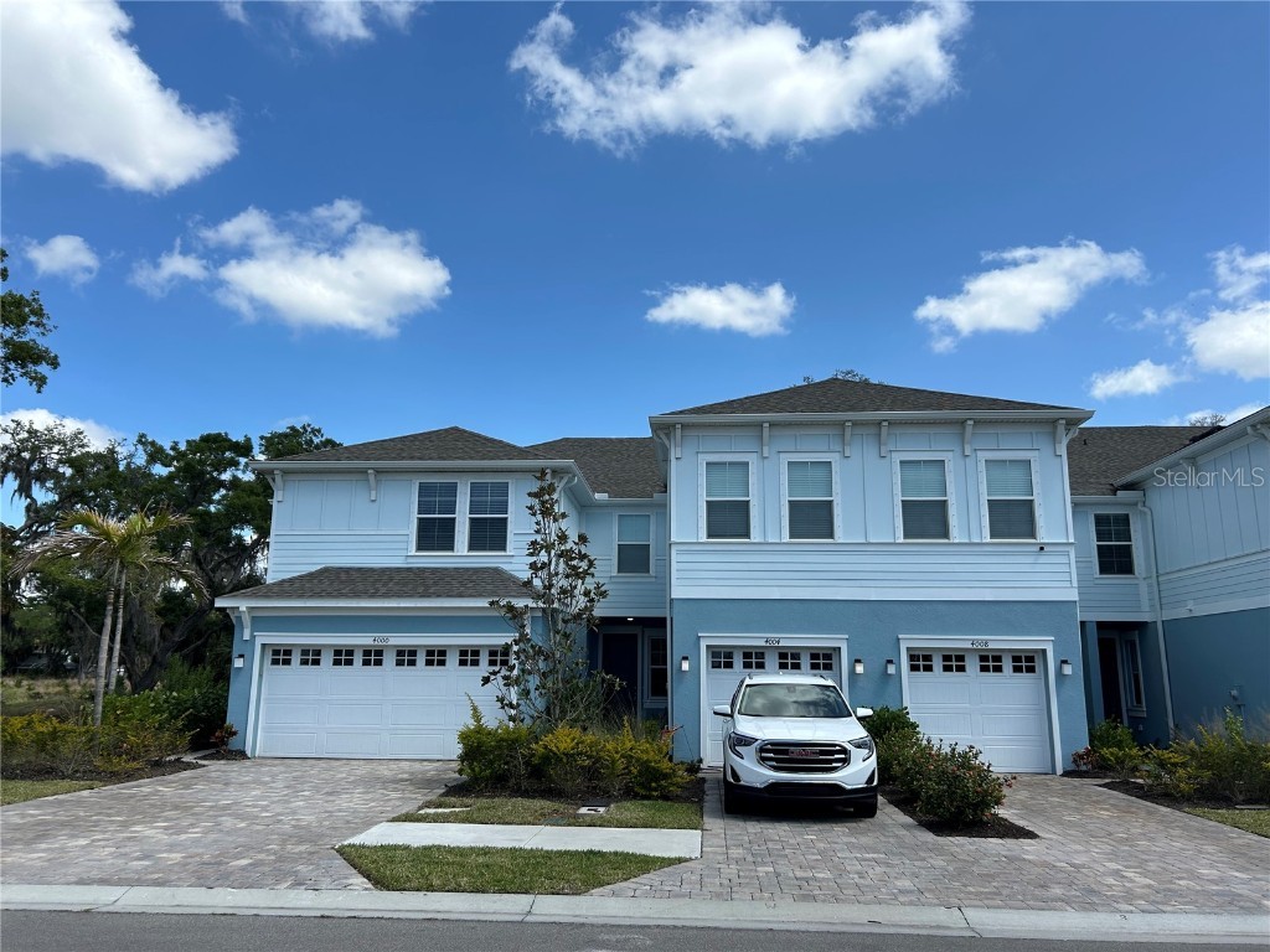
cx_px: 635
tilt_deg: +10.9
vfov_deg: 53.1
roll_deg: +0.1
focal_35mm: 26
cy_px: 476
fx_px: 954
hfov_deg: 67.3
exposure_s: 1/5076
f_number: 1.5
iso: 50
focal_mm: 5.7
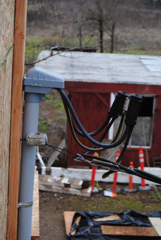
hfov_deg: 16.6
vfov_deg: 24.6
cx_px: 80
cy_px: 120
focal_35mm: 82
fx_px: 552
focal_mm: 55
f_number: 5.6
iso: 160
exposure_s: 1/125
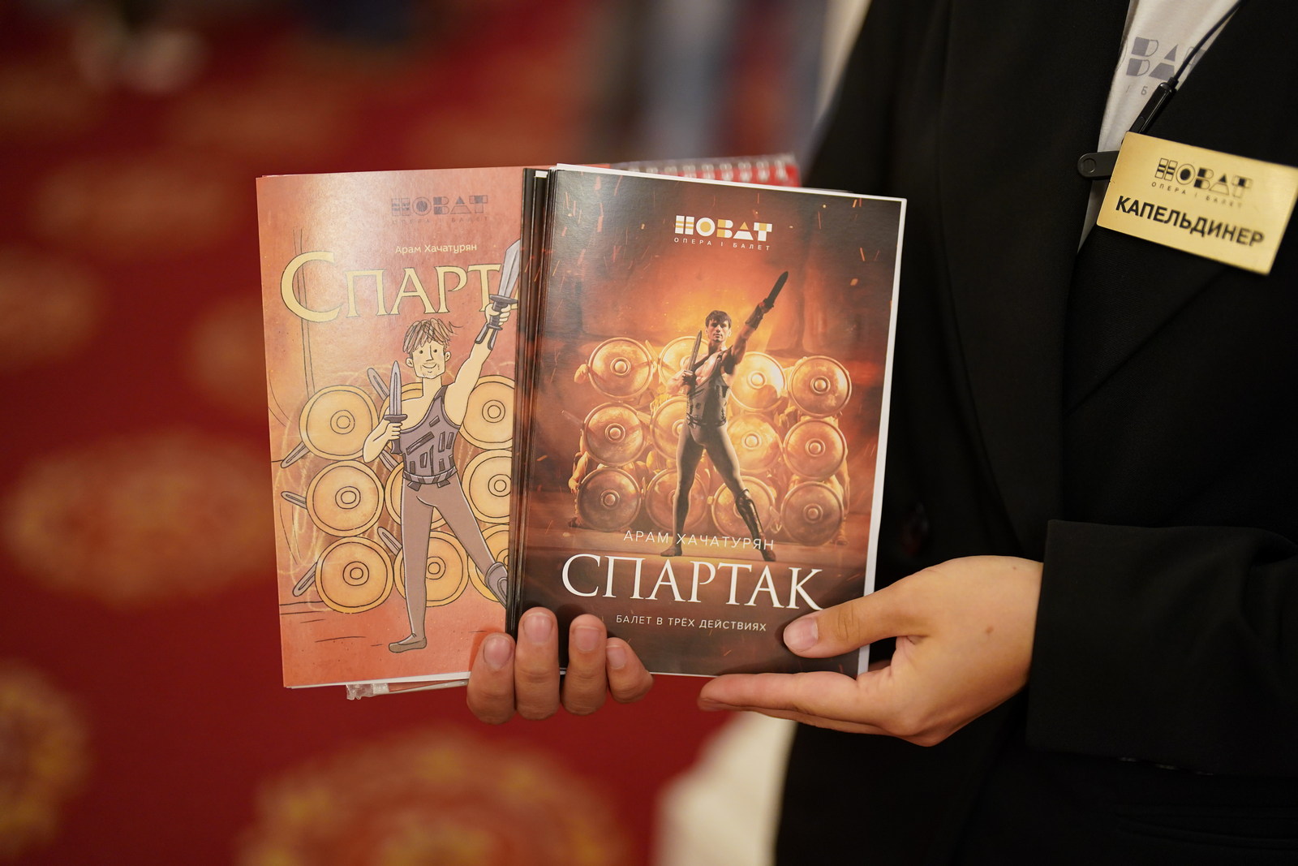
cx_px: 649
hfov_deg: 39.6
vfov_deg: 27.0
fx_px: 1803
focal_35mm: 50
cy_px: 433
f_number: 1.2
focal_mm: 50
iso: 1600
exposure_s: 1/320
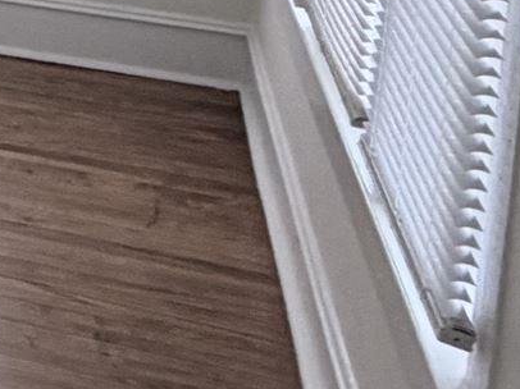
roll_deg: -0.6
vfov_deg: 12.9
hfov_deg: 12.0
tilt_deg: -6.3
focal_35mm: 106
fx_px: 1591
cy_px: -265
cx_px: -941
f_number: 2.2
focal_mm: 2.22
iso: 100
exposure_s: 1/121
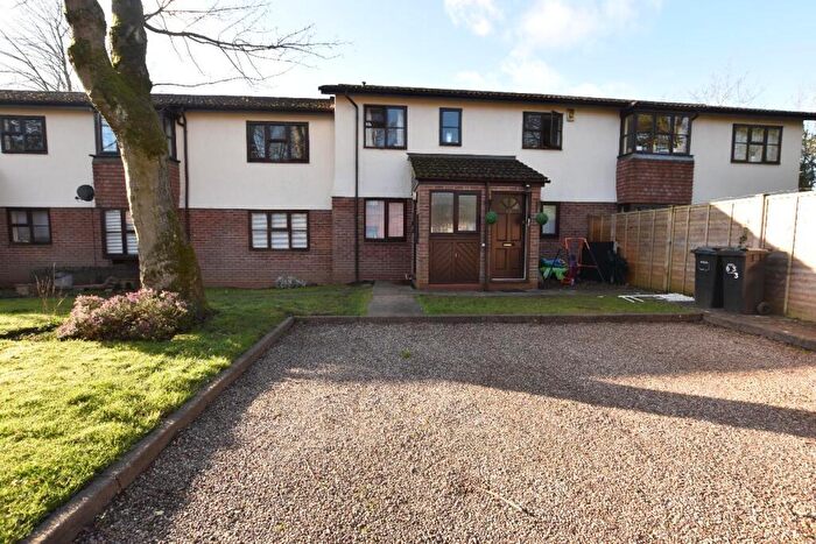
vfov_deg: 77.4
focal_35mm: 15
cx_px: 408
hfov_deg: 100.4
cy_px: 272
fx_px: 340
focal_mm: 10
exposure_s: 1/125
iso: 200
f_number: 5.6
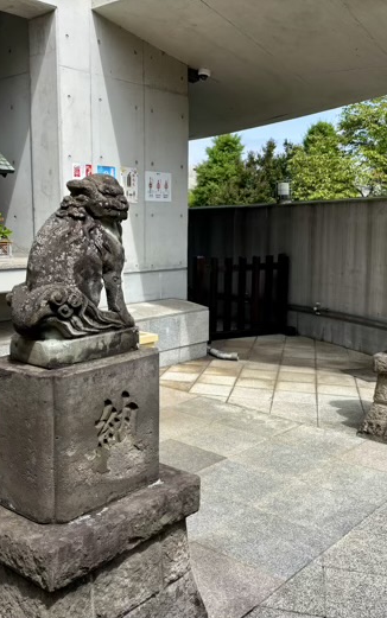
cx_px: 157
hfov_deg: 34.4
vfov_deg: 52.7
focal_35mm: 37
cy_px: 310
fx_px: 624
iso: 50
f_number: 1.6
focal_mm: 5.96
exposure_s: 1/2639
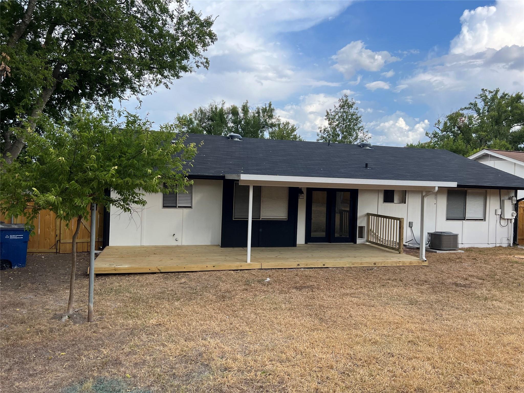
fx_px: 394
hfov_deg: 67.3
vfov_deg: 53.1
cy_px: 196
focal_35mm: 26
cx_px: 262
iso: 50
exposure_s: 1/1511
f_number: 1.5
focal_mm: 5.7
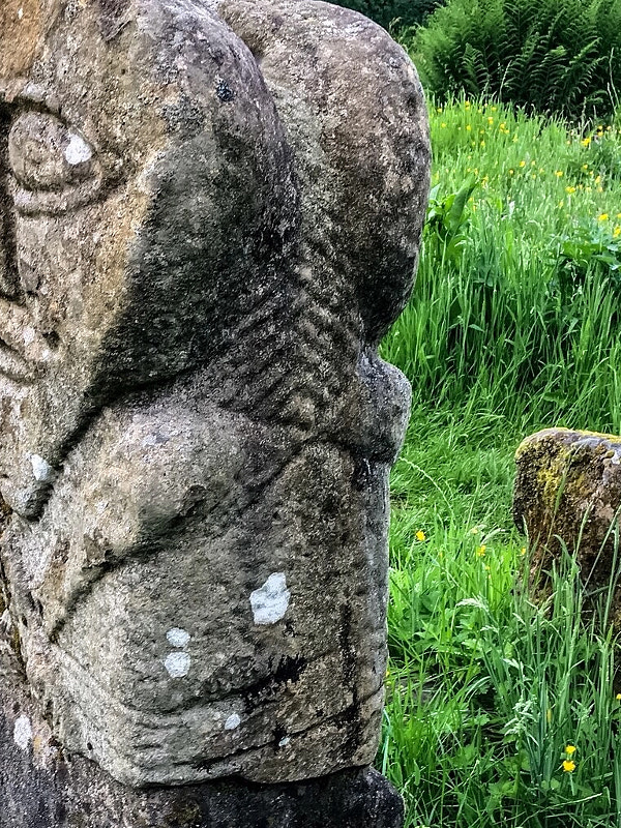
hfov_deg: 25.0
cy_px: 712
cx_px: 183
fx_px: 1387
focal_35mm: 58
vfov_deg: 31.9
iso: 25
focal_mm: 4.15
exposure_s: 1/60
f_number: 2.2
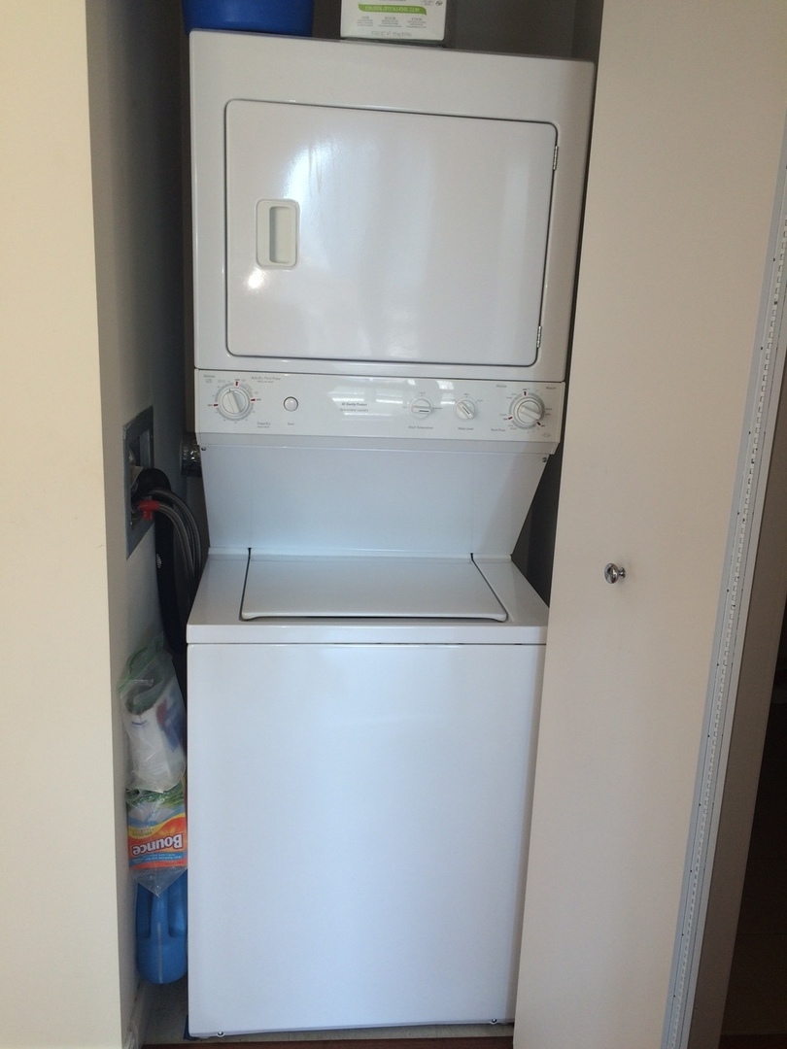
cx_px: 394
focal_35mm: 29
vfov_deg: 61.7
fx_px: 879
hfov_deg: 48.2
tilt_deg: -14.8
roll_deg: -2.2
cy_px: 524
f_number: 2.2
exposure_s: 1/61
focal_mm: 4.15
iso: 32
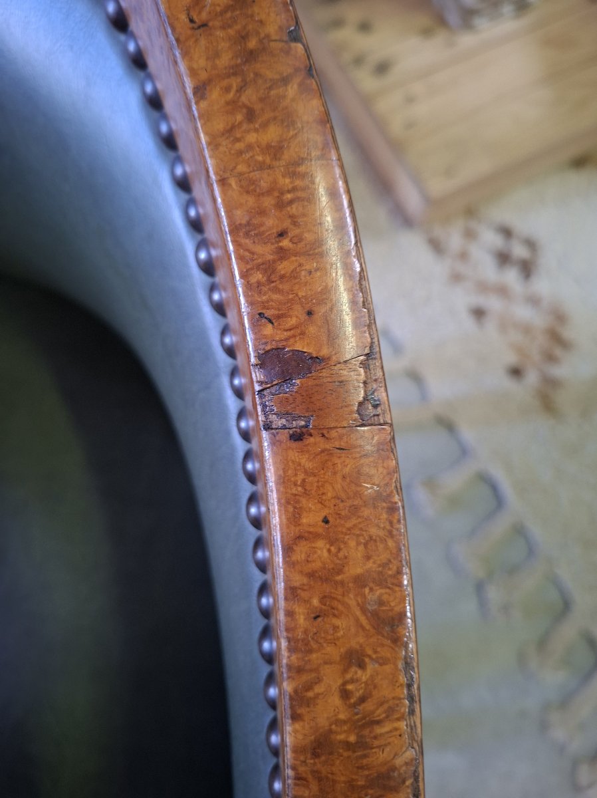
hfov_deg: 58.8
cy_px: 399
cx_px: 298
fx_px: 530
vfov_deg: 74.0
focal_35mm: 23
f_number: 1.8
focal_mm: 5.54
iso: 400
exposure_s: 1/33
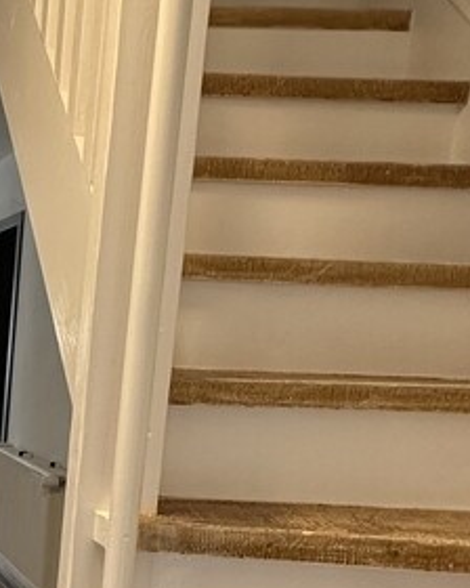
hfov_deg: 23.5
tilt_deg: -7.4
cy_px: 449
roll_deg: -3.0
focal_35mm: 50
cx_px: -252
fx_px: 869
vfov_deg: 36.4
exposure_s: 1/100
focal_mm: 2.22
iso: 250
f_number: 2.2
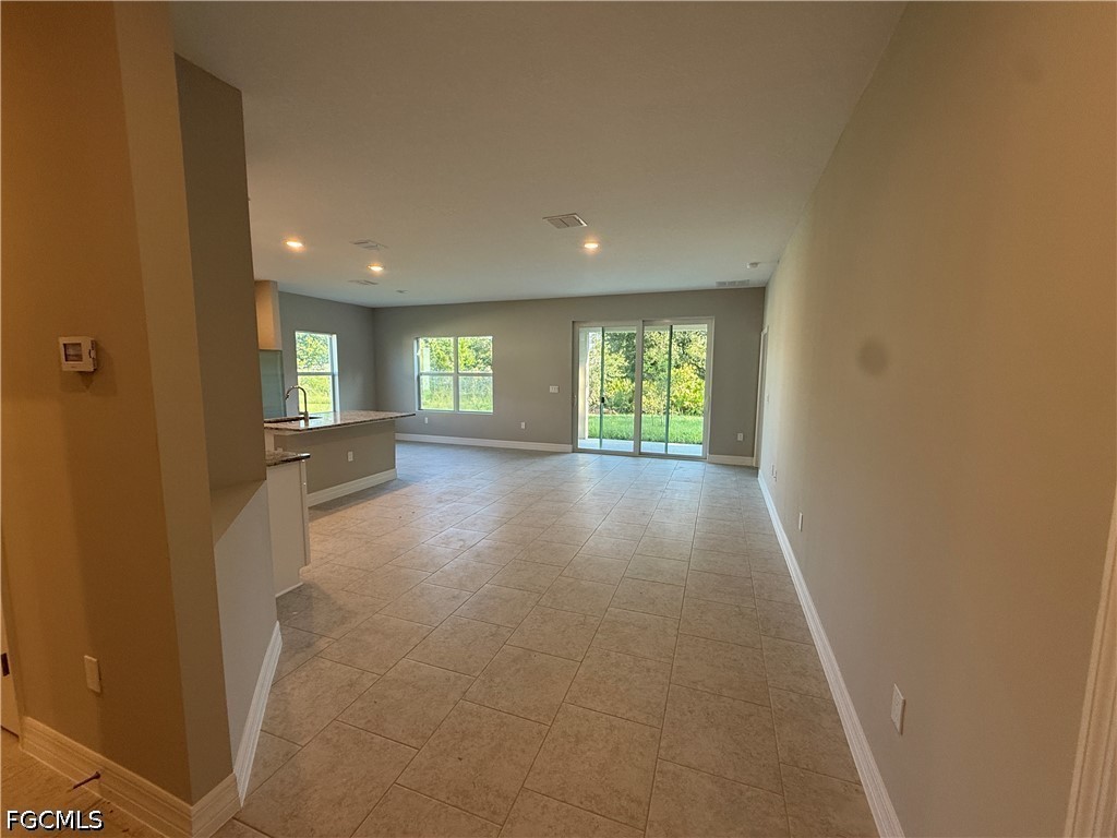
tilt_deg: -6.8
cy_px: 419
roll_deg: -0.4
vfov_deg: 85.7
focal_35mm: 14
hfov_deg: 102.1
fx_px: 452
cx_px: 558
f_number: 2.2
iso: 125
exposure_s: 1/120
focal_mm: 2.22
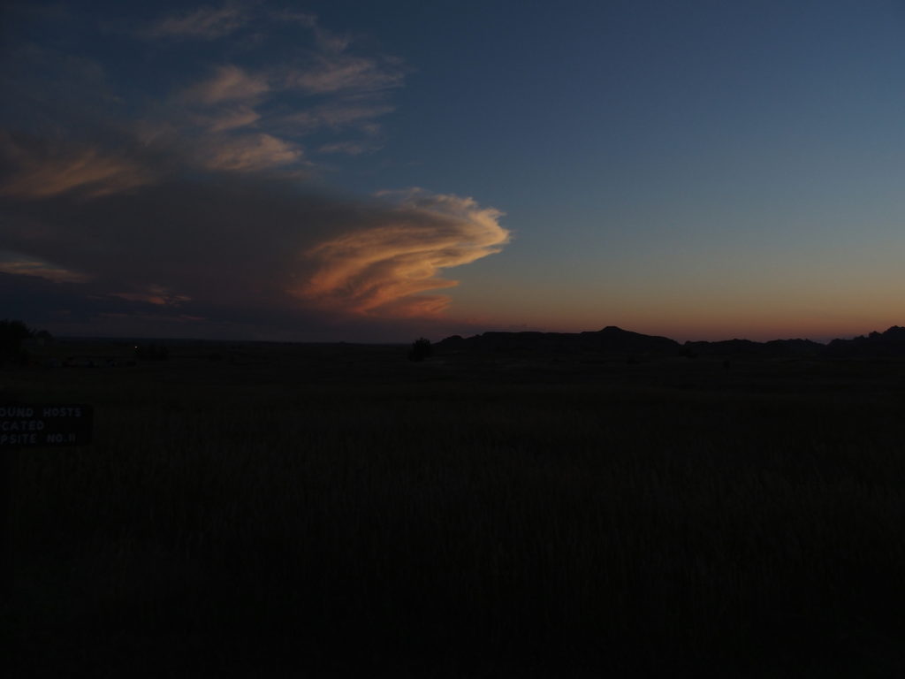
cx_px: 452
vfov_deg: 49.7
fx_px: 732
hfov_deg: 63.4
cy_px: 340
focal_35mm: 28
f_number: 3.5
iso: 100
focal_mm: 6
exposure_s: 1/500
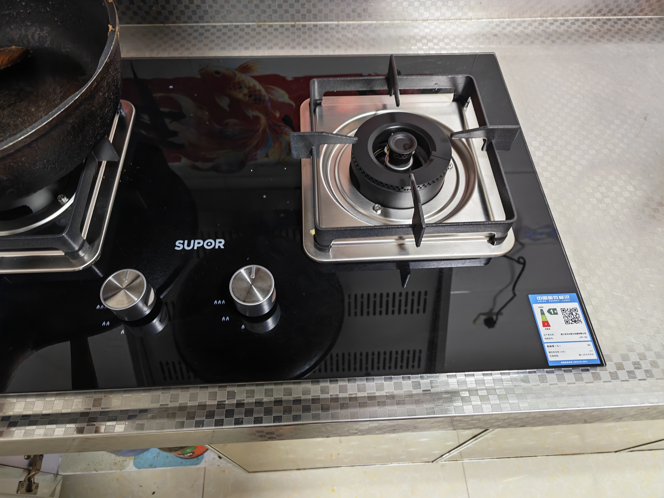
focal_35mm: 24
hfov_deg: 71.6
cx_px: 332
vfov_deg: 56.8
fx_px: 460
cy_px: 249
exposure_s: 1/50
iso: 1250
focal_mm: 6.12
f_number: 1.9
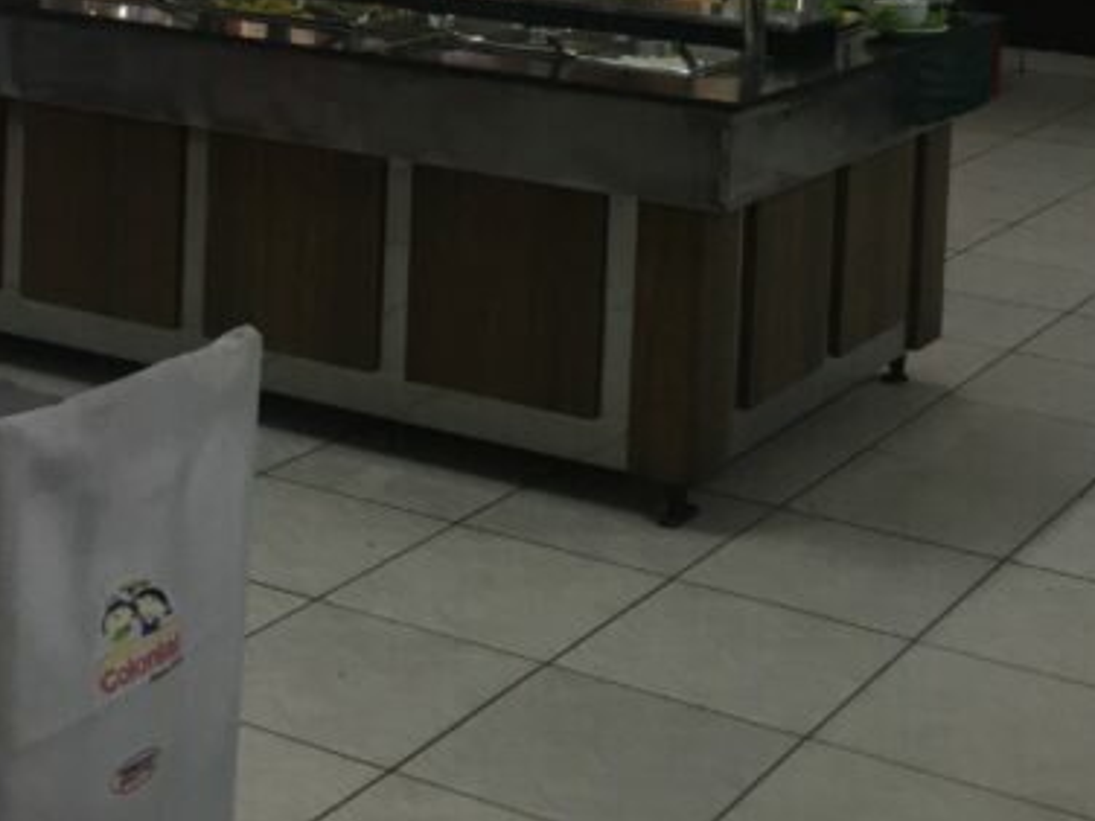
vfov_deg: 19.2
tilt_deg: -6.6
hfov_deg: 26.3
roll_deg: -2.9
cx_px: 524
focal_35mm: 74
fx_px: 2341
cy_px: -61
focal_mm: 4.15
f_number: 2.2
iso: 64
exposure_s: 1/30
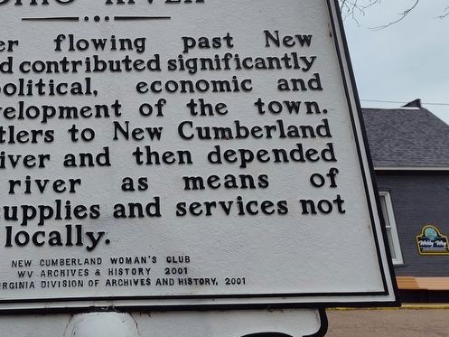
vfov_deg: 37.7
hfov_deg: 48.1
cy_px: 85
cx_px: 109
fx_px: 480
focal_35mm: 37
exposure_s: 1/926
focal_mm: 5.56
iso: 100
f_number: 1.8
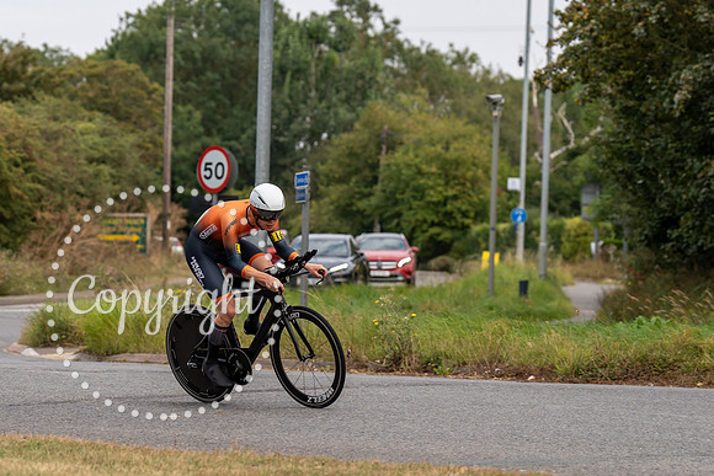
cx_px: 265
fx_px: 3555
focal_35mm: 179
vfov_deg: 7.7
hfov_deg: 11.5
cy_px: 285
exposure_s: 1/1000
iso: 200
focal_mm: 122
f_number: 4
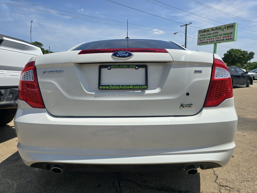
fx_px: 171
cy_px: 96
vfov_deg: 58.9
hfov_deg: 73.9
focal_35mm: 23
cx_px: 128
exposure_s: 1/1300
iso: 12
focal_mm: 6.3
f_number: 1.7
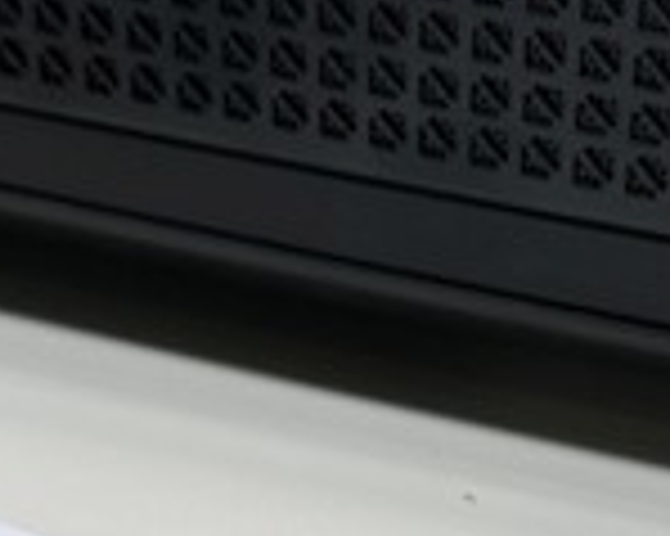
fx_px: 2437
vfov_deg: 12.0
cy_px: 772
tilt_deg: -40.0
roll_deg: +2.1
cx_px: 288
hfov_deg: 15.6
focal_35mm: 123
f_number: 1.78
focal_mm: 6.86
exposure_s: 1/181
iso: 64
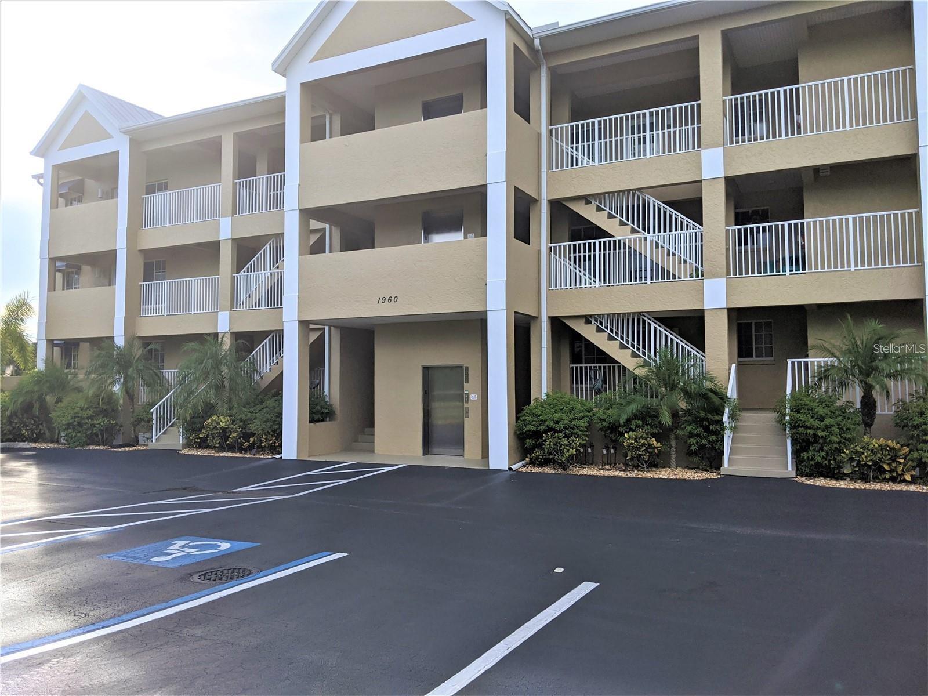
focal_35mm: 27
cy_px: 348
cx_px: 464
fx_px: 724
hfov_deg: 65.3
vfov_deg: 51.4
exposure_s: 1/3356
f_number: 1.8
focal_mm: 4.44
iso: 92
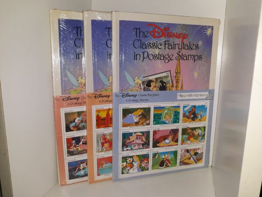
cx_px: 131
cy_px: 98
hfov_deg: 63.4
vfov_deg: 49.7
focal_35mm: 28
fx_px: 212
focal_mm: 3.7
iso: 40
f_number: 1.7
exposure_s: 1/158
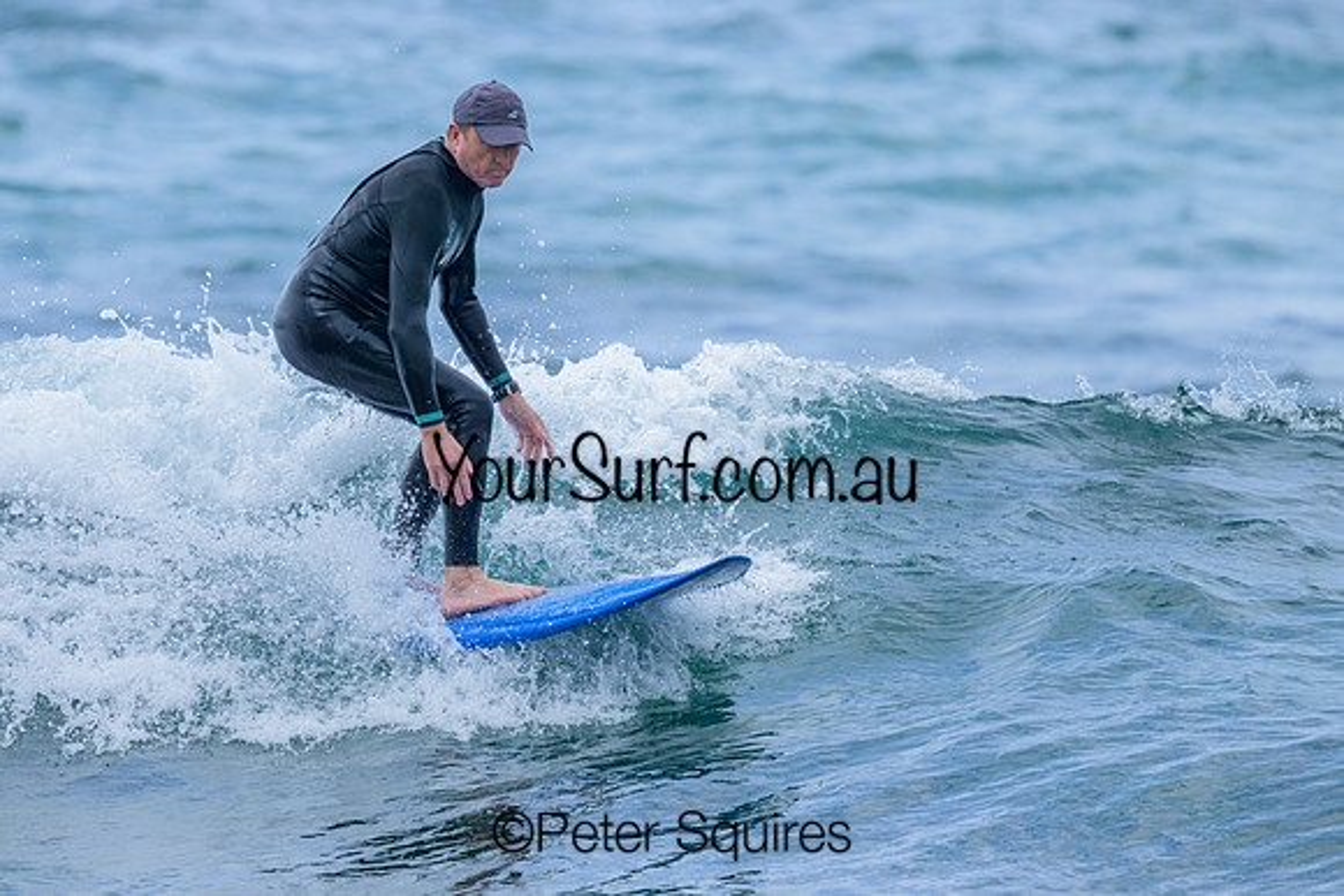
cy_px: 412
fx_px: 36031
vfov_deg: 1.4
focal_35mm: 965
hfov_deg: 2.1
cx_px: 570
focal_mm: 800
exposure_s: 1/2000
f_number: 6.3
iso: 500
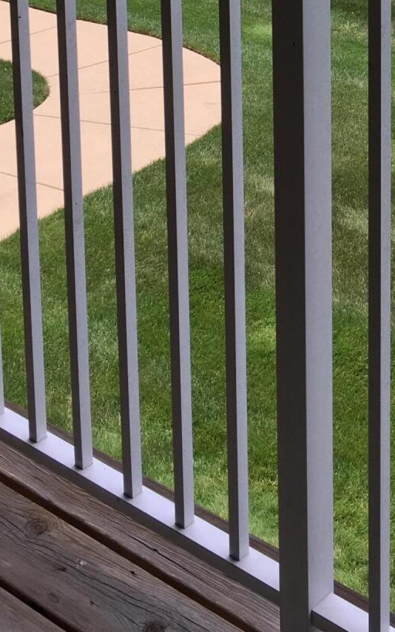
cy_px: -134
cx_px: 440
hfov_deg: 16.8
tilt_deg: -10.1
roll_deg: +0.2
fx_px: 1293
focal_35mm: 75
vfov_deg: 24.7
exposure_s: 1/605
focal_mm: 4.15
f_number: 2.2
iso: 25
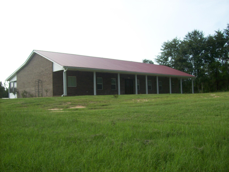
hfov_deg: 51.4
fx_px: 238
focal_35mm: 36
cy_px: 86
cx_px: 114
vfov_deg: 39.7
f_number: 2.7
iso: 80
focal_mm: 6
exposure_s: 1/532
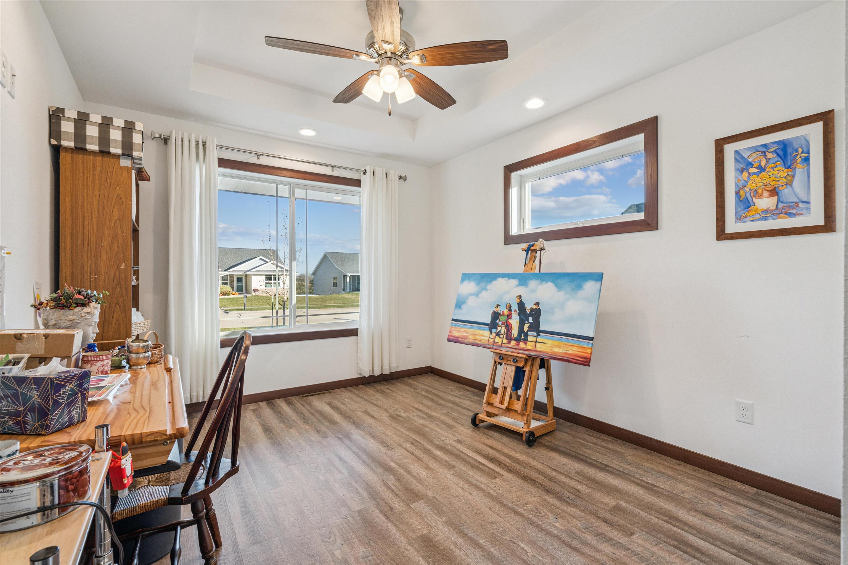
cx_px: 424
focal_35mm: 16
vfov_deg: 73.7
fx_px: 377
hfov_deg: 96.7
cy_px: 282
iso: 800
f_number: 10
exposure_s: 1/60
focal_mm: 16
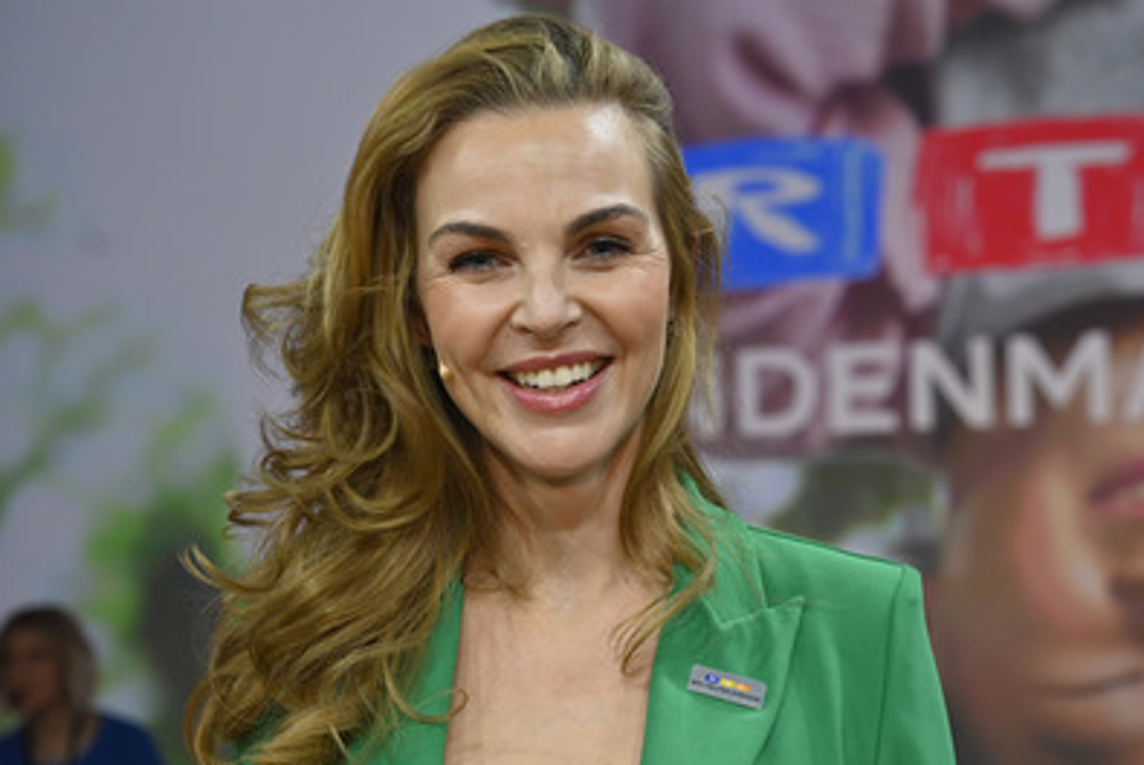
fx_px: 1813
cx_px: 531
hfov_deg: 35.0
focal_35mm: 57
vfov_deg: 23.8
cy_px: 429
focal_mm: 50
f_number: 4
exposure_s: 1/200
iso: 800
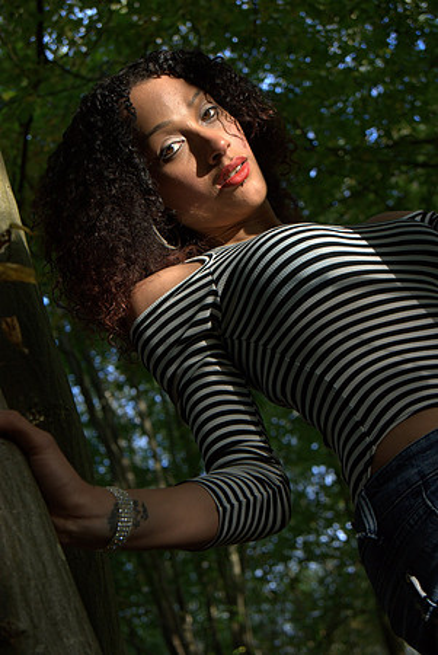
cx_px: 219
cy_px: 328
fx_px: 1365
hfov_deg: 18.2
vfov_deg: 27.0
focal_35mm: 75
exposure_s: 1/80
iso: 400
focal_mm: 50
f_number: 5.6
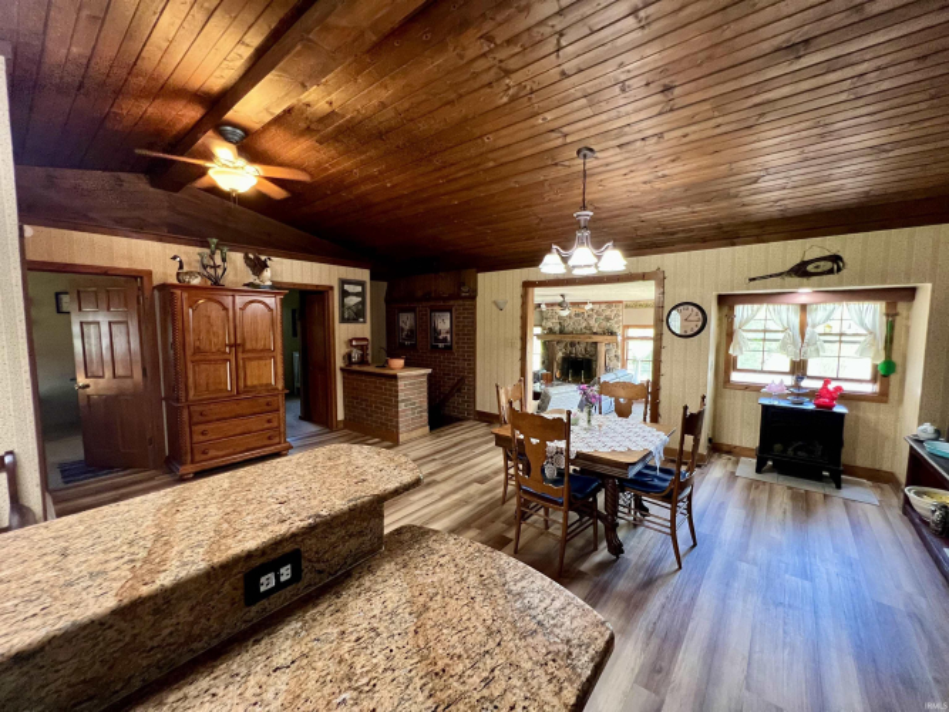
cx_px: 474
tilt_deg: -5.9
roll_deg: -0.4
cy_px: 356
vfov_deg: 89.9
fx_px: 356
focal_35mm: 13
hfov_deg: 106.2
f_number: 1.8
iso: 500
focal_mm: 1.57
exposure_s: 1/60
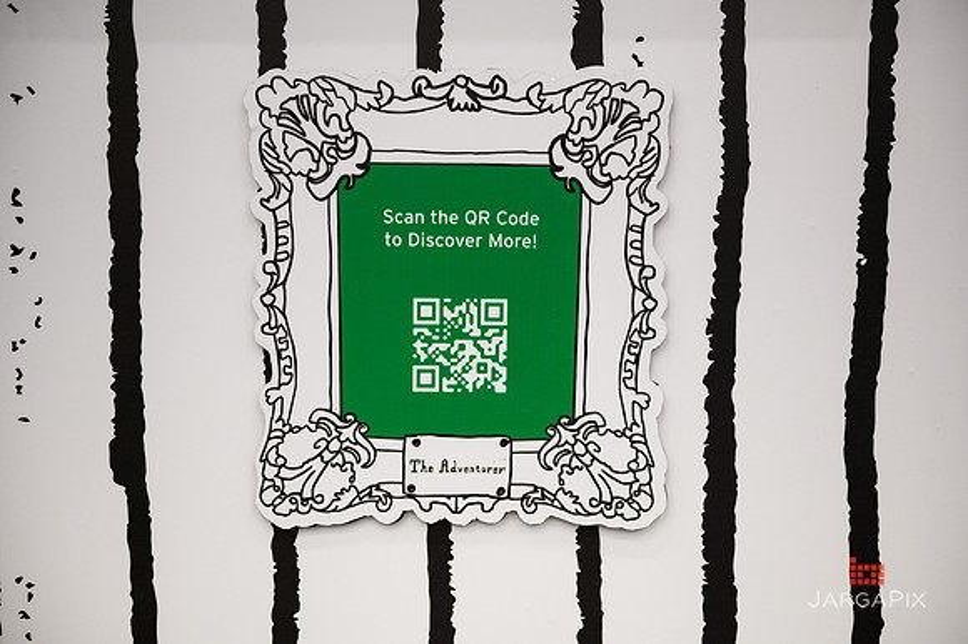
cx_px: 484
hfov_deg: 41.1
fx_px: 1290
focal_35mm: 48
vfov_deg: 28.0
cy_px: 322
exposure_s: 1/250
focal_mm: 48
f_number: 3.2
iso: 2500
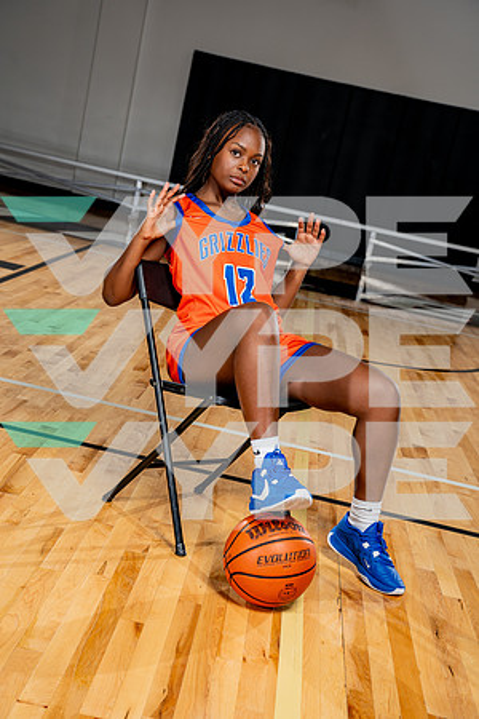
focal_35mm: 56
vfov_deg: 35.6
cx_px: 240
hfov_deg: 24.2
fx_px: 1118
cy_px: 360
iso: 200
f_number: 5.6
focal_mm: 56
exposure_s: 1/250
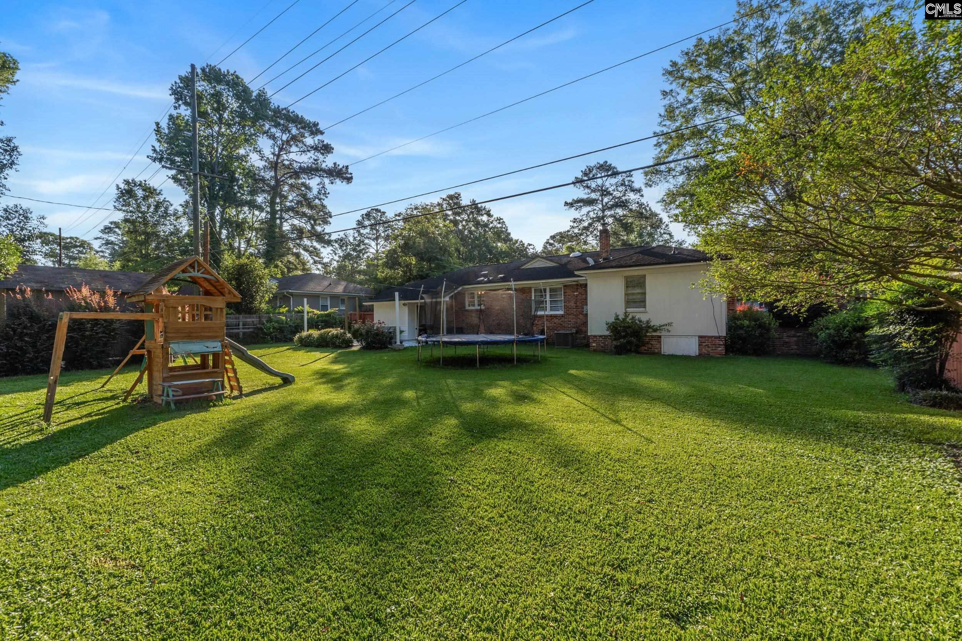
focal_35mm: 15
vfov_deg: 77.3
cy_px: 320
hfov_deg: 100.4
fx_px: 401
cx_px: 481
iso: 250
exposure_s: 1/200
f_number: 8
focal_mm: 10
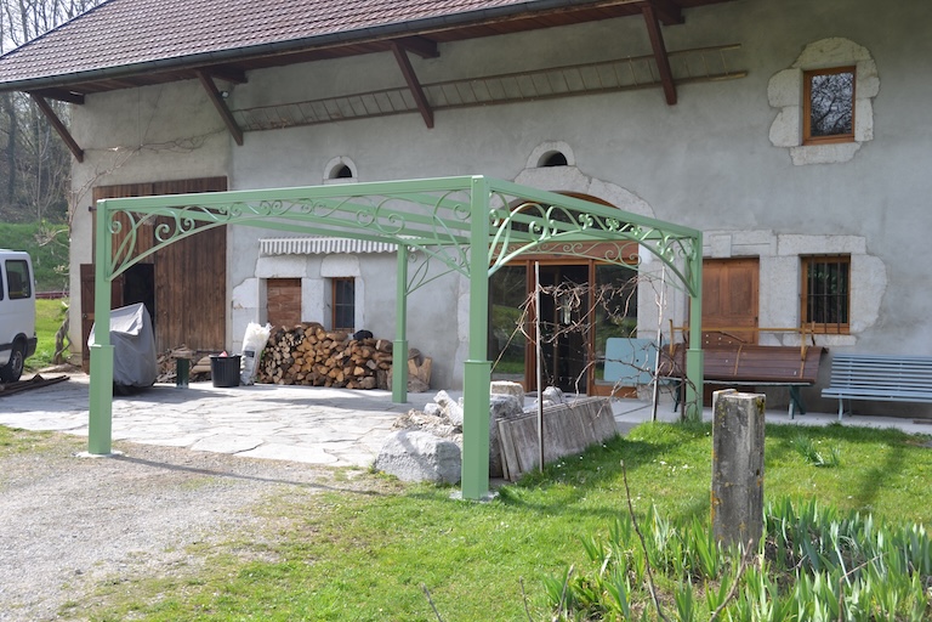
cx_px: 466
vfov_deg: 34.2
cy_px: 311
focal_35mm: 39
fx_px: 1010
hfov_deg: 49.6
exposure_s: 1/125
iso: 100
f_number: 5.6
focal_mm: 26
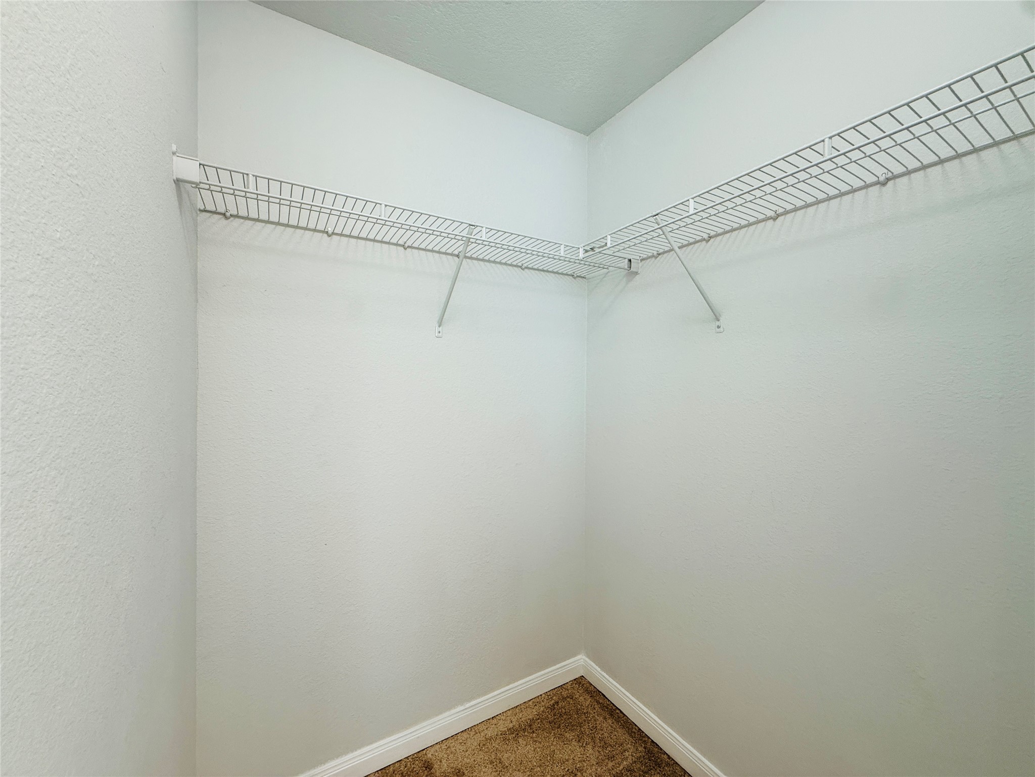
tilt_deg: -0.8
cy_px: 388
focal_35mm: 14
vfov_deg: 85.7
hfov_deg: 102.1
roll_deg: -0.2
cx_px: 518
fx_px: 419
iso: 125
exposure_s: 1/120
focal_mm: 2.22
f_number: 2.2
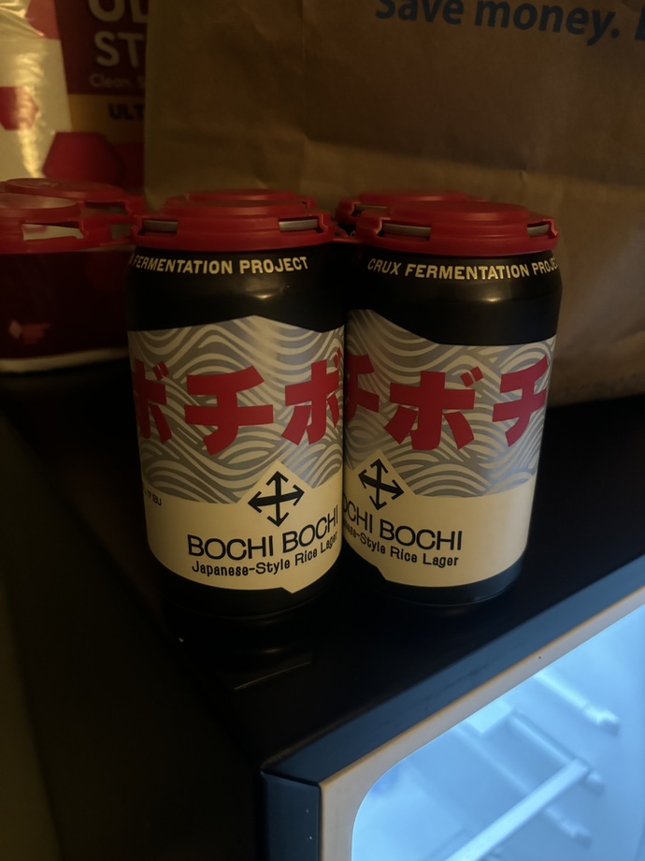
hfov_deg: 53.1
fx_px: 646
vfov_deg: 67.3
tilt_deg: -21.8
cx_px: 322
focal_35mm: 26
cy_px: 430
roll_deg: +0.9
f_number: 1.6
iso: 1000
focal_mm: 5.96
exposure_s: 1/30
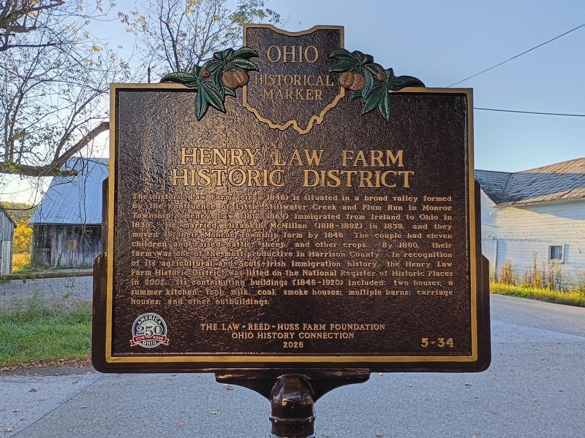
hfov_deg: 61.7
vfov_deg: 48.2
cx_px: 292
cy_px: 219
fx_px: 490
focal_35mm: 29
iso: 100
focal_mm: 4.27
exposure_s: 1/143
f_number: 1.8
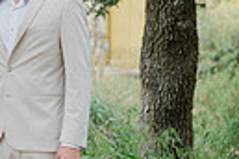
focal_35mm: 236
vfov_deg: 5.8
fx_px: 1567
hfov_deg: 8.5
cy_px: 62
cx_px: -144
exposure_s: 1/640
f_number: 2.2
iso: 160
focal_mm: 50
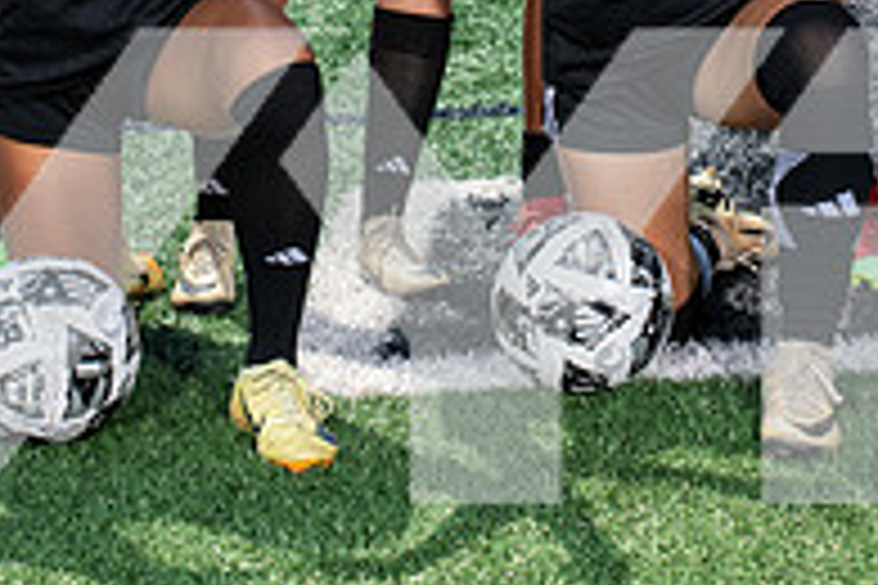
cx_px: 689
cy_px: -277
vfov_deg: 11.1
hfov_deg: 17.1
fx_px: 2902
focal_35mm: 119
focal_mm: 40
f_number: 7.1
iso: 100
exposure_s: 1/320
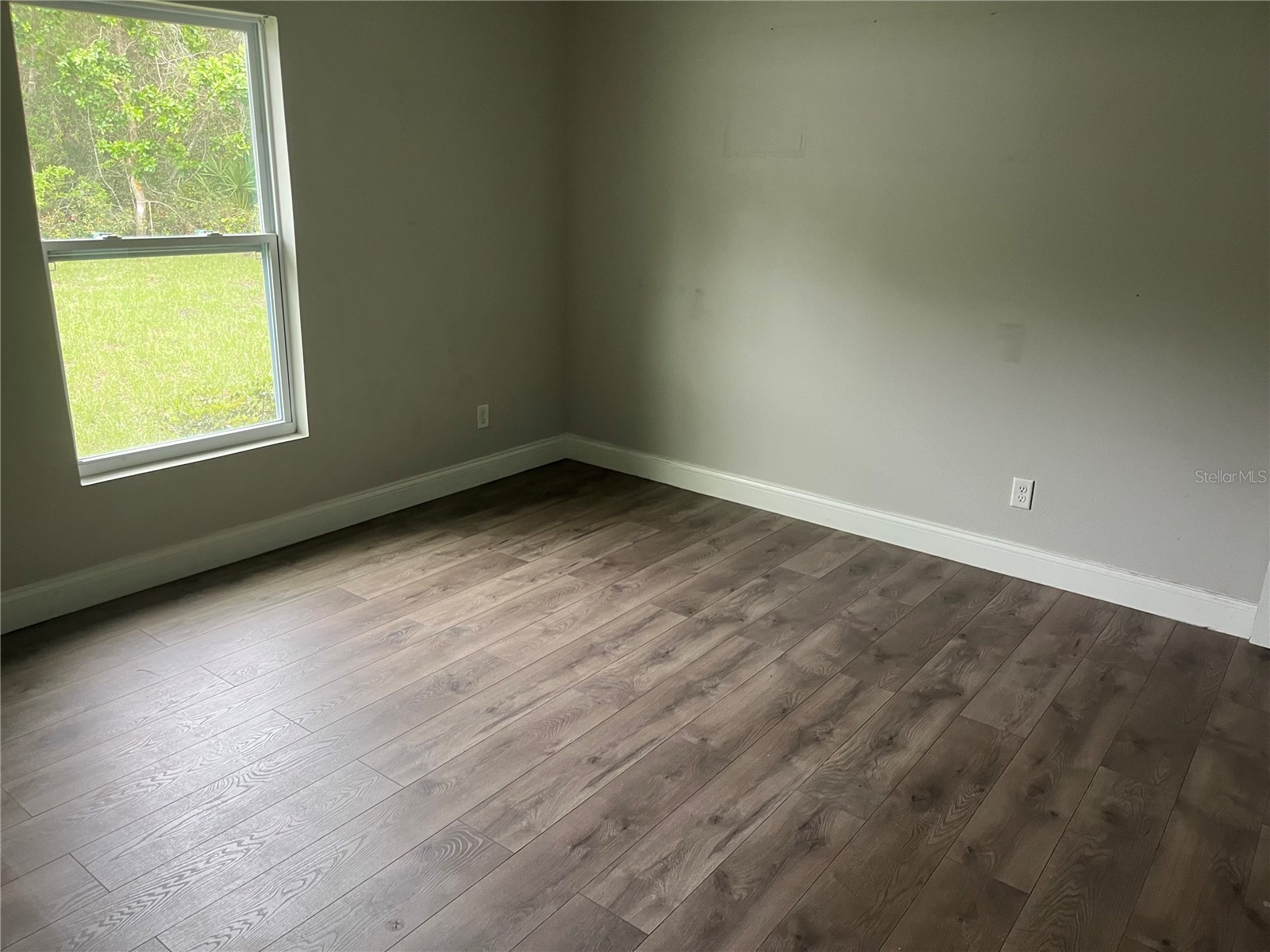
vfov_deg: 53.1
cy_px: 476
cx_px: 635
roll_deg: -1.3
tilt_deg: -20.1
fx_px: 954
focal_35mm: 26
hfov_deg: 67.3
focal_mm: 5.1
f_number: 1.6
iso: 160
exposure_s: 1/60
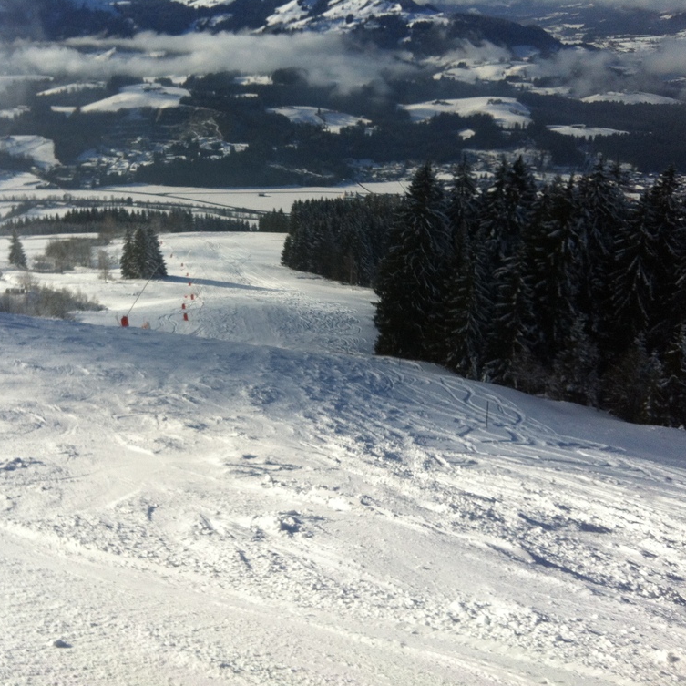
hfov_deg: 39.6
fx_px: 942
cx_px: 236
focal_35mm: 42
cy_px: 342
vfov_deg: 40.0
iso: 80
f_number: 2.8
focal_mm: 3.85
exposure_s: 1/3352
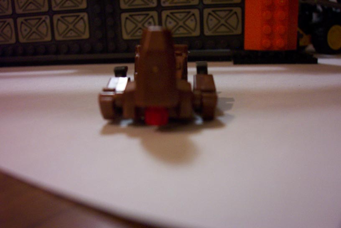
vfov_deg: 37.9
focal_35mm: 35
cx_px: 170
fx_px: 332
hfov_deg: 54.4
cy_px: 114
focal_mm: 7.5
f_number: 2.8
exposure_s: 1/30
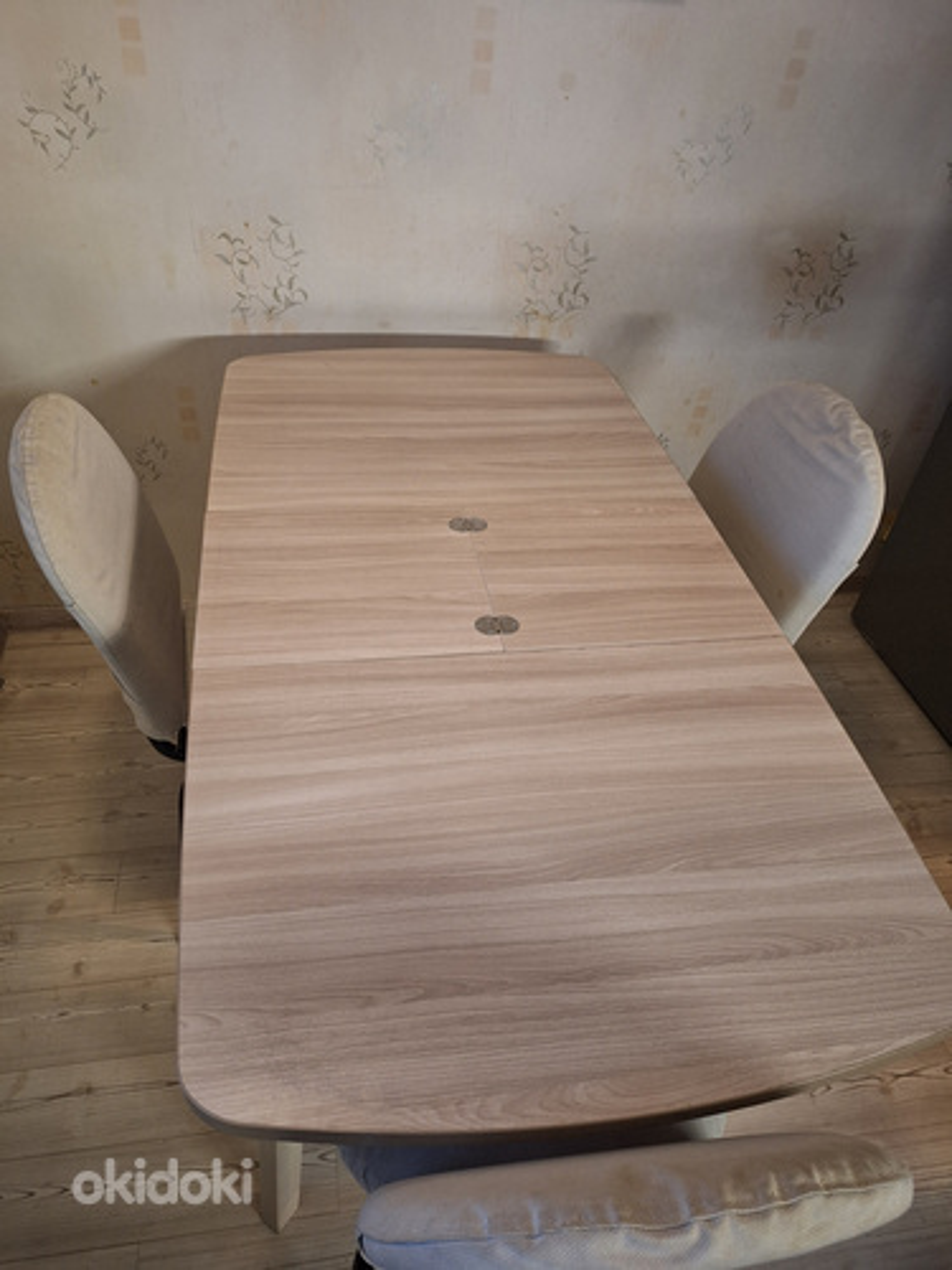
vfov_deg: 73.9
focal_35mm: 23
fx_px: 843
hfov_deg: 58.9
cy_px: 635
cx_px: 476
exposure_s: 1/33
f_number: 1.8
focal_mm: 5.54
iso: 250
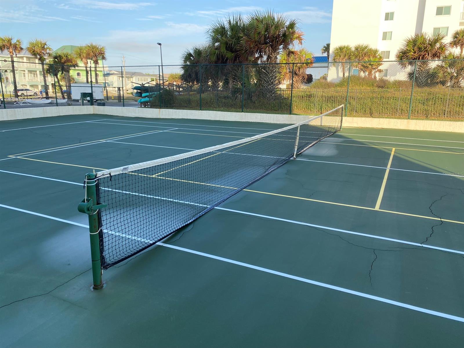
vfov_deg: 53.1
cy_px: 174
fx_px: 349
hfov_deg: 67.3
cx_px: 232
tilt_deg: -13.4
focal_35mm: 26
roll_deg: -0.2
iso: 32
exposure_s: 1/541
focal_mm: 4.25
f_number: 1.8
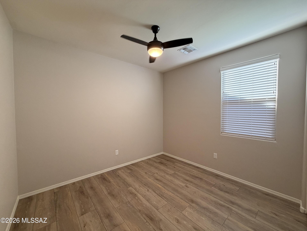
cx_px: 154
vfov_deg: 85.7
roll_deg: +0.4
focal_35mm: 14
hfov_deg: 102.1
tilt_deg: -2.1
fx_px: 124
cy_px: 116
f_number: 2.2
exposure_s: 1/60
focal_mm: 2.22
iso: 200
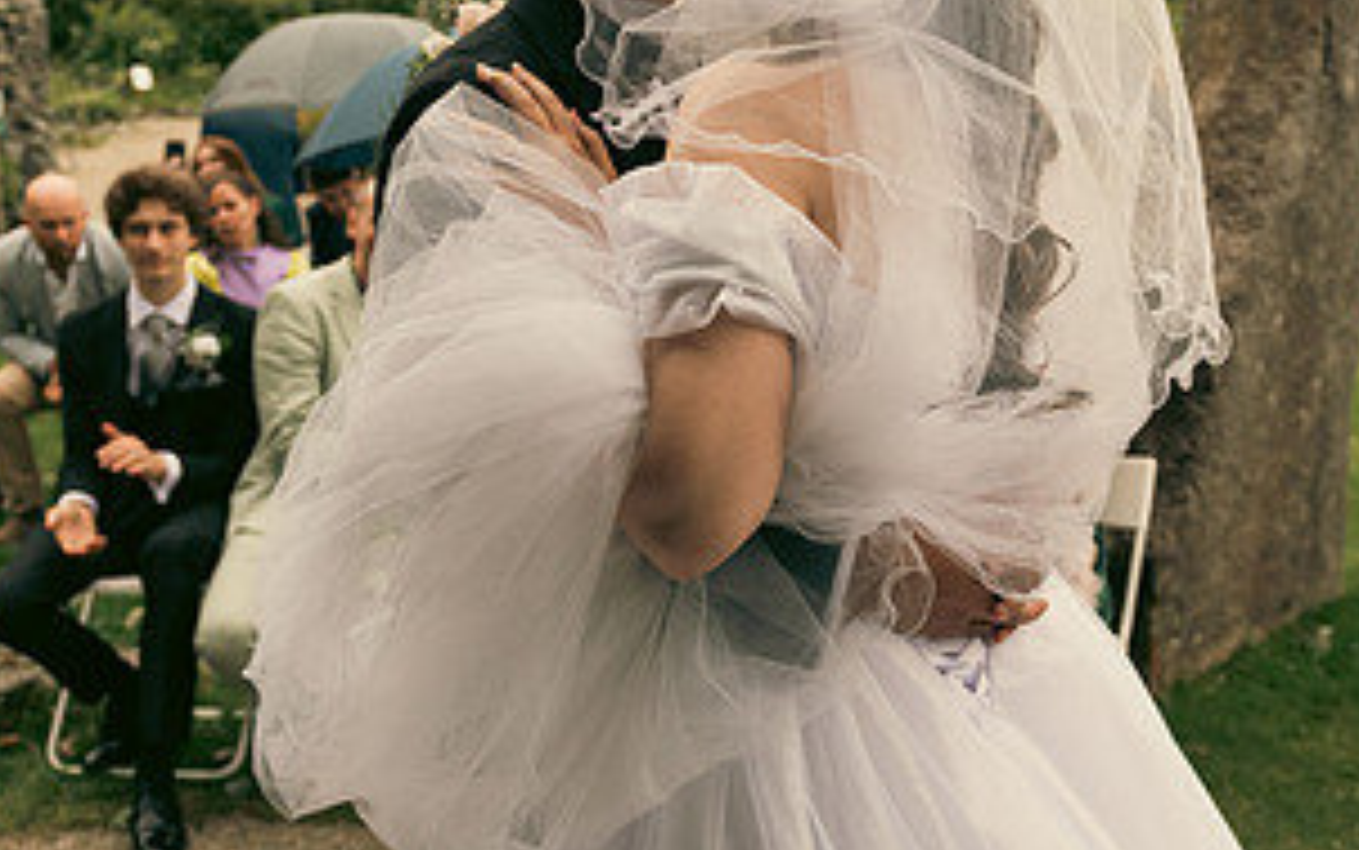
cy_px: 326
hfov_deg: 42.5
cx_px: 778
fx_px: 1741
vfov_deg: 27.4
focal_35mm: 47
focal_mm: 24
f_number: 3.5
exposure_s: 1/800
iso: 320
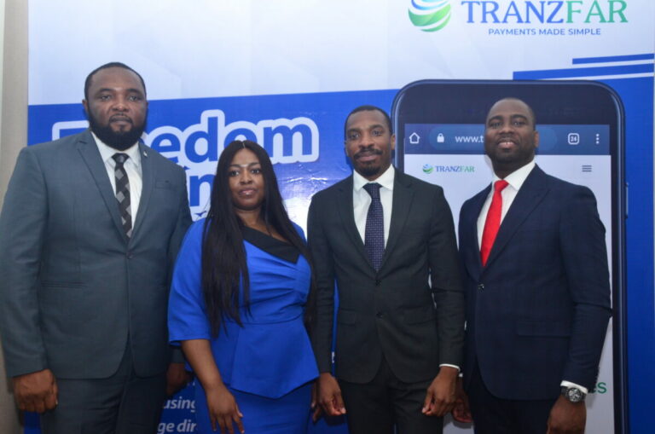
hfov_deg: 49.6
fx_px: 708
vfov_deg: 34.1
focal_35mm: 39
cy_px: 217
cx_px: 328
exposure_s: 1/80
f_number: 6.3
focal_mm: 26
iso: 800
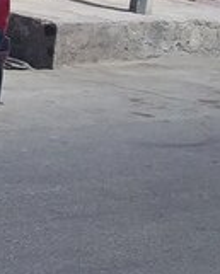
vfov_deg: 15.5
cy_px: 83
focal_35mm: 124
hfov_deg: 10.6
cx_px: -319
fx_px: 1008
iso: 40
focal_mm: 3.3
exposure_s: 1/1805
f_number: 2.2
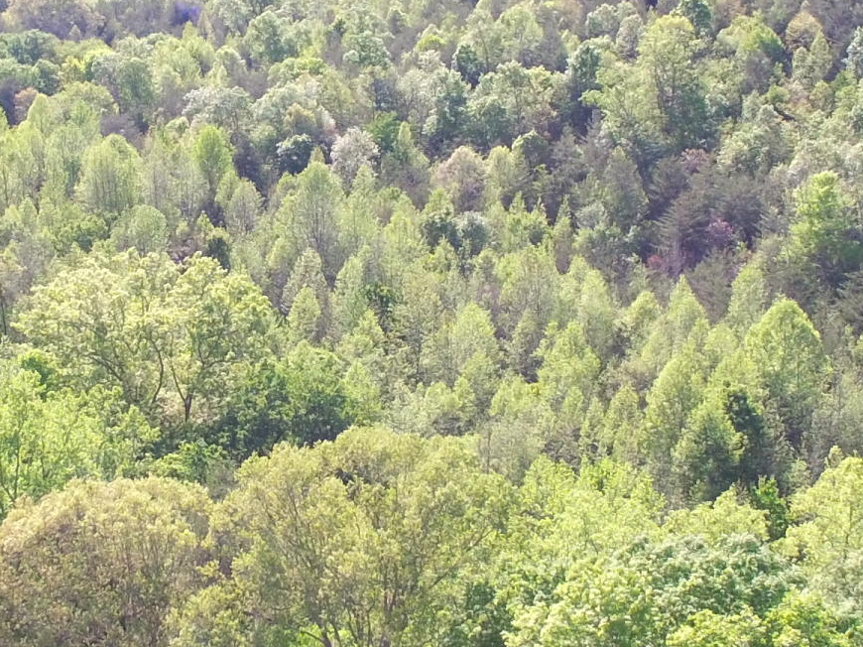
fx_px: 1720
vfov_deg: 21.3
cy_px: 311
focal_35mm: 69
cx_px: 235
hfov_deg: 27.8
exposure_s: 1/306
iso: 100
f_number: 2.8
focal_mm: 3.61
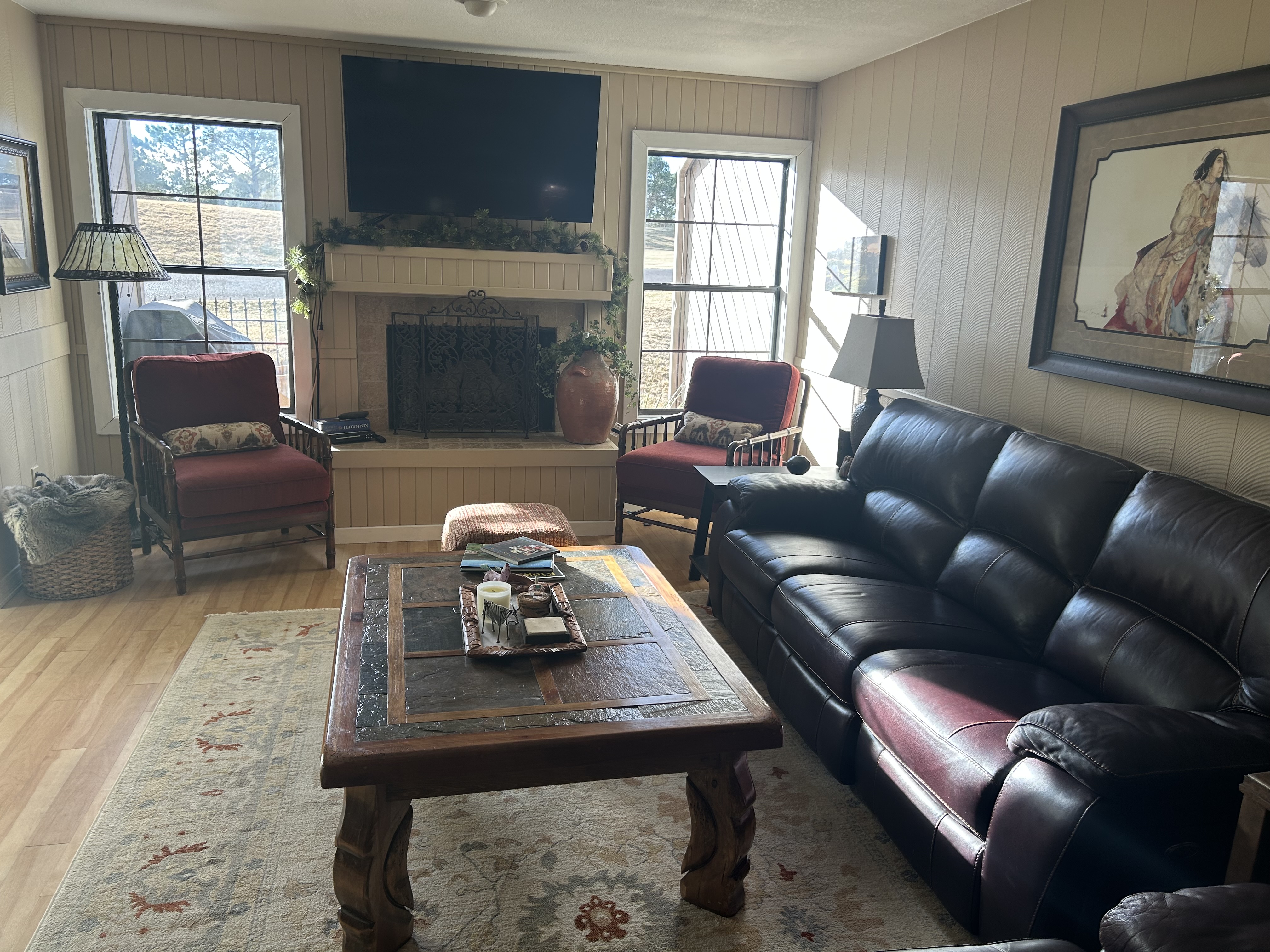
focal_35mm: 26
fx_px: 954
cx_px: 635
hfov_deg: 67.3
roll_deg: -2.3
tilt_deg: -13.9
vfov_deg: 53.1
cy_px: 476
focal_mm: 5.7
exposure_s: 1/169
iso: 50
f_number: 1.5
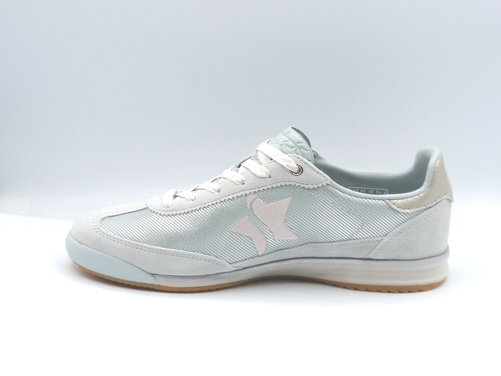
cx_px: 250
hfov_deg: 39.7
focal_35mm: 48
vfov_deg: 30.3
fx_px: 695
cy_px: 188
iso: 100
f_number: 5
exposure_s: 1/200
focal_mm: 4.8
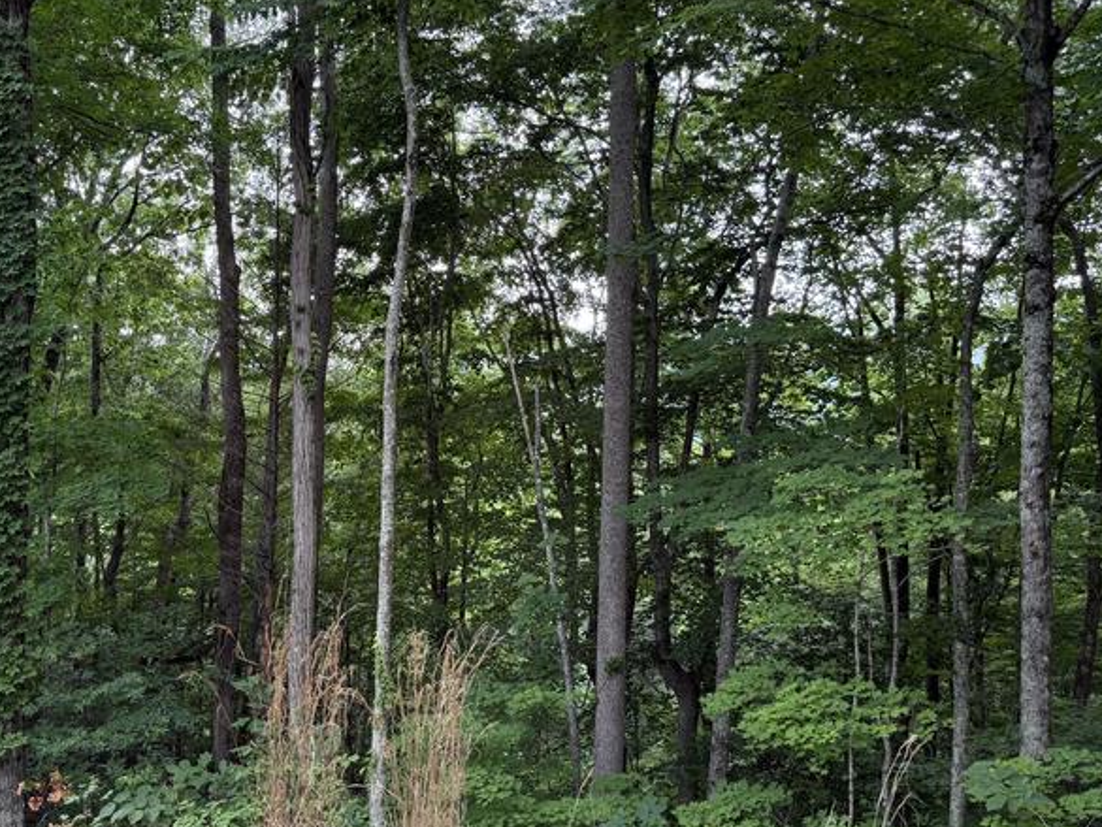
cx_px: 404
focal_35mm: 35
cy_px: 435
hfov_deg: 52.0
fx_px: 1114
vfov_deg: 40.7
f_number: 1.78
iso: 200
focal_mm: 6.76
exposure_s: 1/193
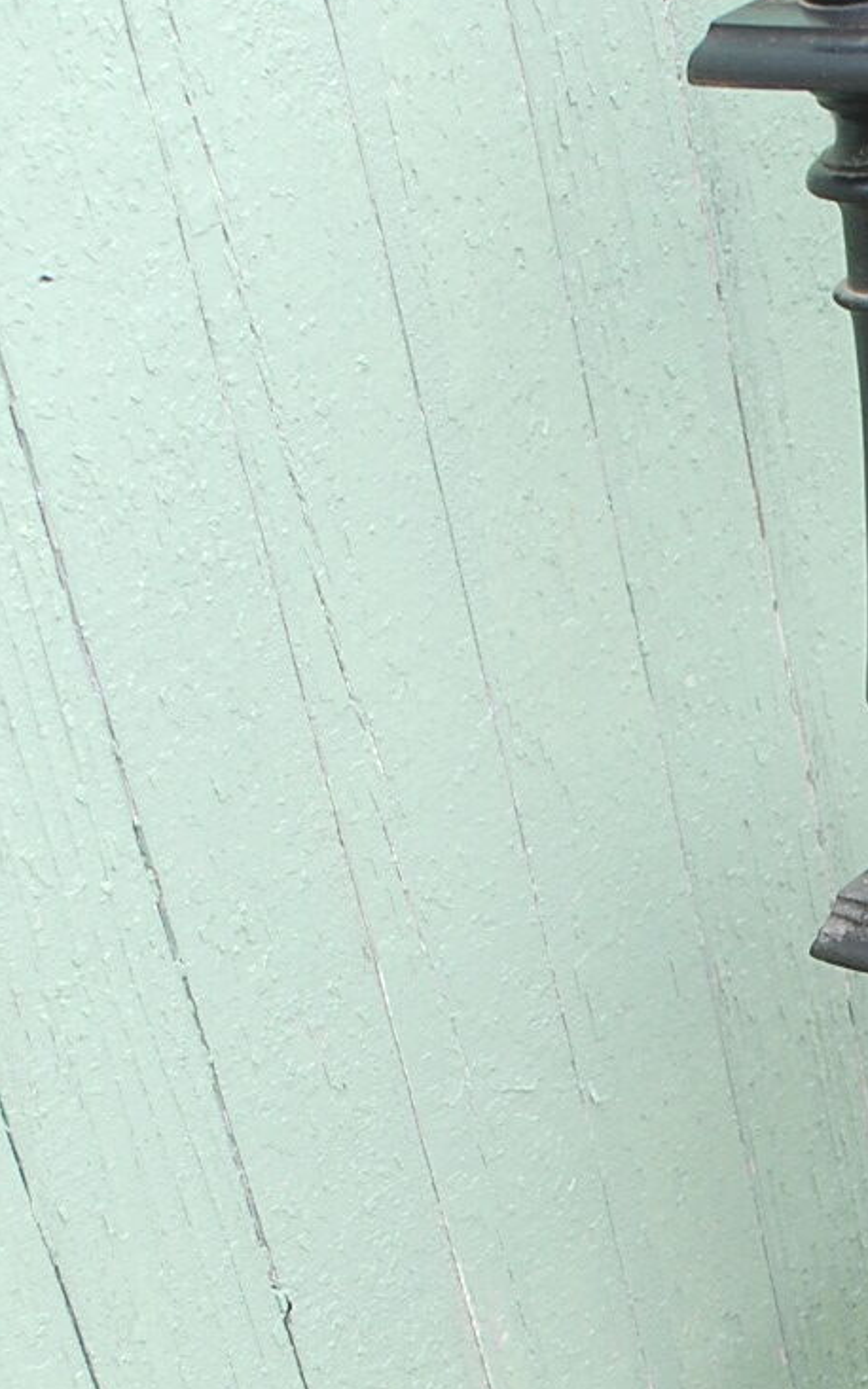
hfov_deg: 14.1
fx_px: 3369
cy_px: 1245
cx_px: 1131
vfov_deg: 22.7
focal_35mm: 89
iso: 200
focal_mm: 22
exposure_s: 1/100
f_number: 5
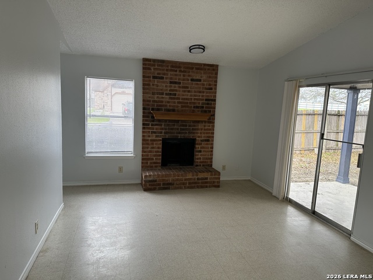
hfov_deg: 71.6
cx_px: 186
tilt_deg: -8.8
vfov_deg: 56.8
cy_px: 140
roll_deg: -3.2
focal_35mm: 24
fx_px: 259
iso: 80
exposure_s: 1/145
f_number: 1.78
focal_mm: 6.86
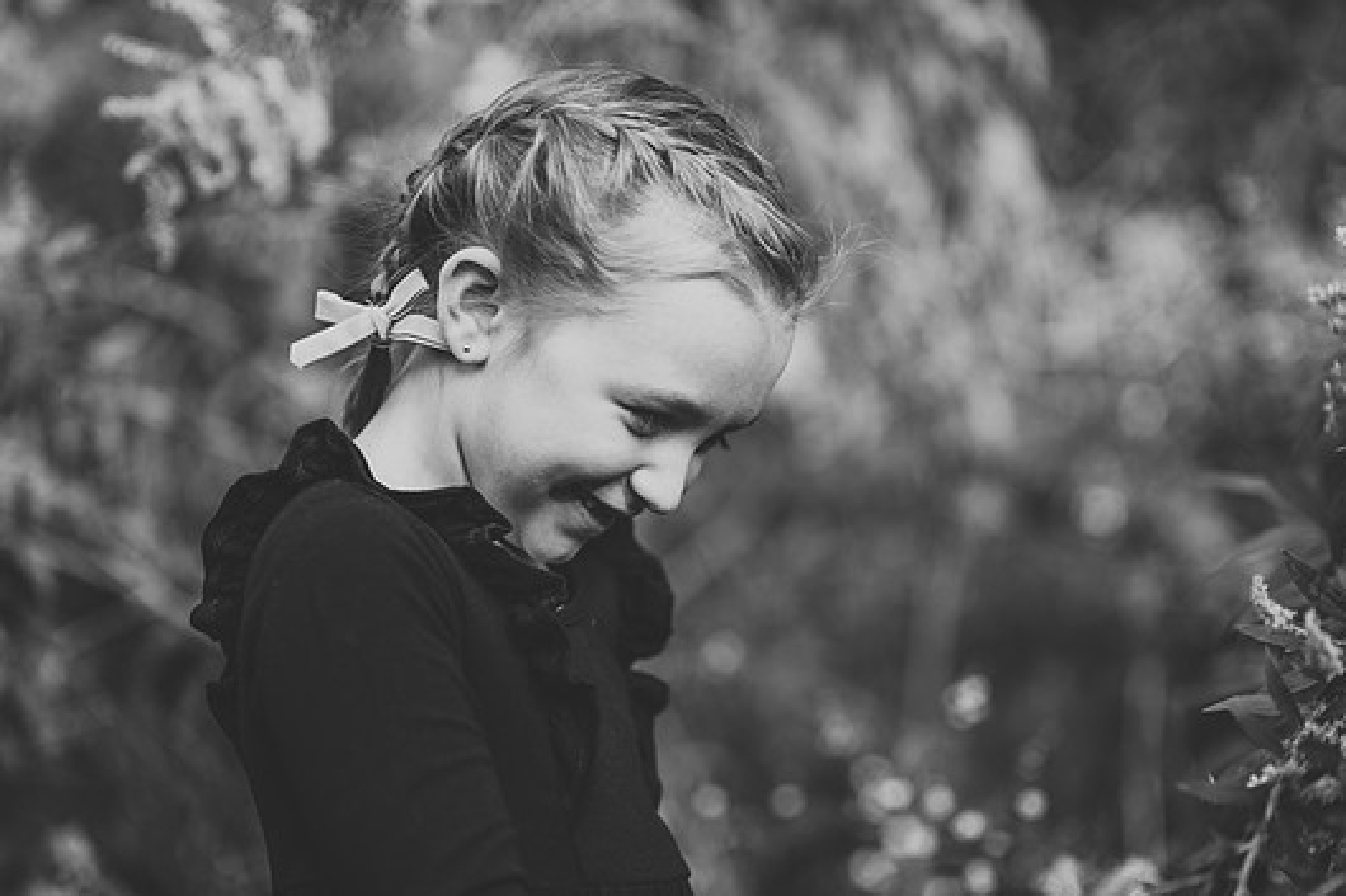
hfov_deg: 21.9
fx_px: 3476
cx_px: 635
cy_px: 468
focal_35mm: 93
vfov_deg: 14.7
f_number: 1.8
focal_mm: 85
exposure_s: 1/640
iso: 200
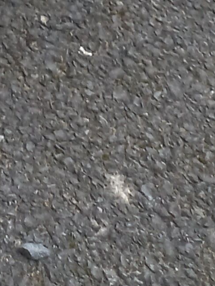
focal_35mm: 156
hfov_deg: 8.5
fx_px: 1291
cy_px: -572
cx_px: -333
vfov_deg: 9.7
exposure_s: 1/50
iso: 100
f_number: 2
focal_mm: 4.6
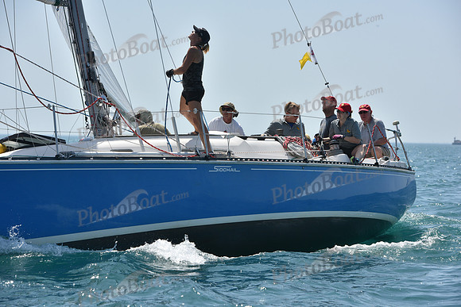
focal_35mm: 130
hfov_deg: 15.8
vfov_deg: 10.6
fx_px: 1665
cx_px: 230
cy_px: 154
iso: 250
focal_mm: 130
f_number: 8
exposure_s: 1/1250
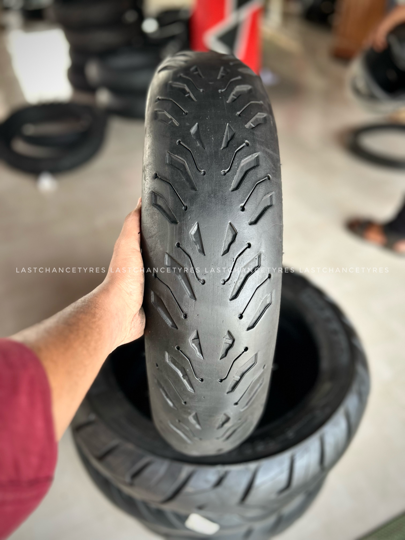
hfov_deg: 53.1
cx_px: 202
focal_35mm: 26
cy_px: 270
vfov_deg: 67.3
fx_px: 406
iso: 125
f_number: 1.5
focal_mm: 5.7
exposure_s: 1/100
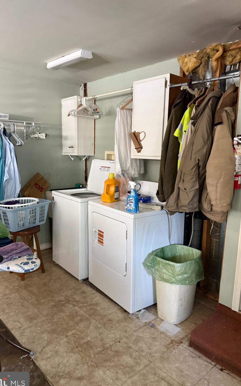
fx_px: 273
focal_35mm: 26
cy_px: 195
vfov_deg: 70.4
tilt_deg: -8.1
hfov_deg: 47.6
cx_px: 113
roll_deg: -1.9
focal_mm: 6.76
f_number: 1.78
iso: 800
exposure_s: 1/40
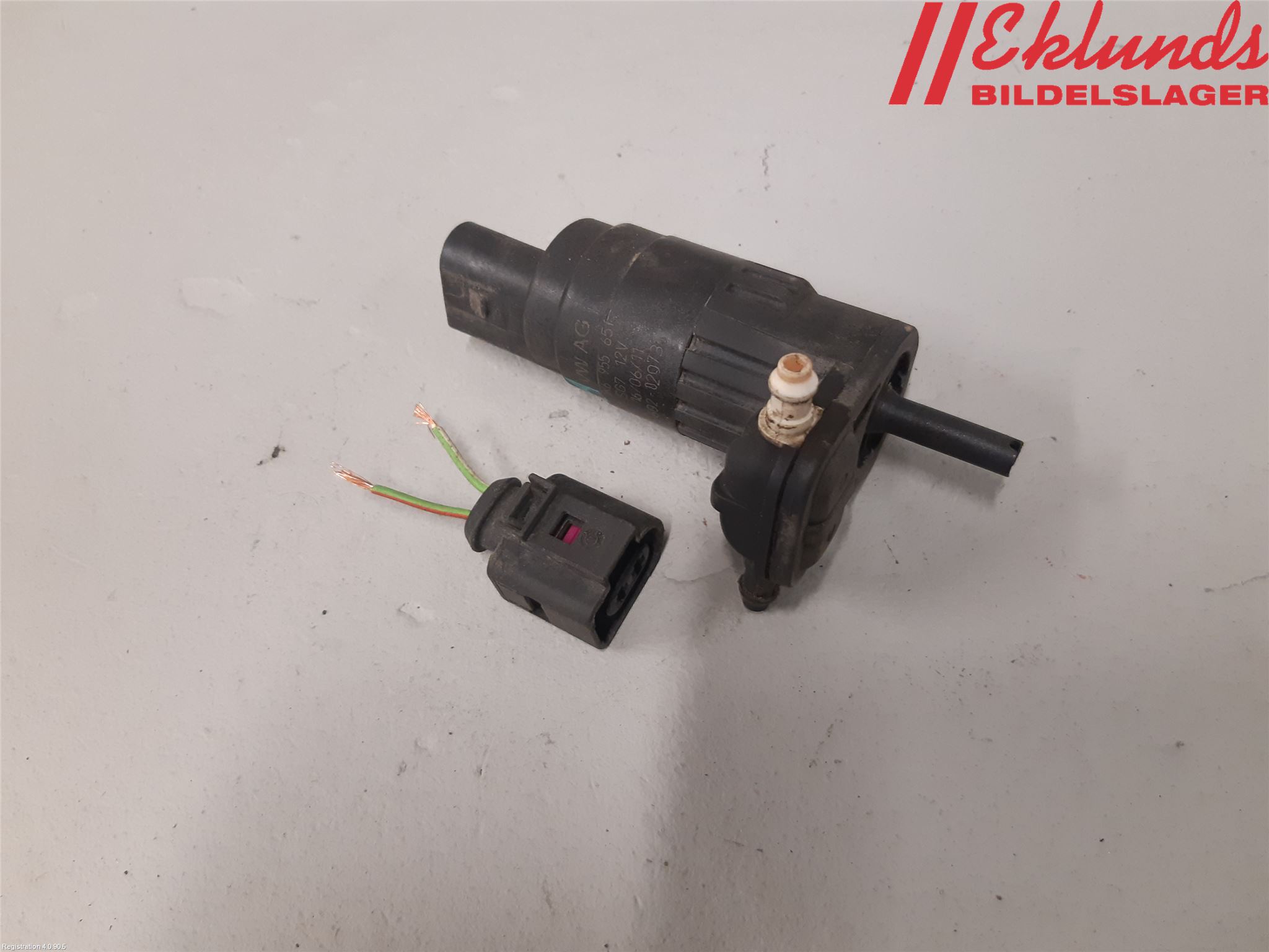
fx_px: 953
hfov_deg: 67.3
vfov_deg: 53.1
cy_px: 476
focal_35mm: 26
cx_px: 634
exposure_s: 1/50
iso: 200
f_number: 1.7
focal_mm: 3.93
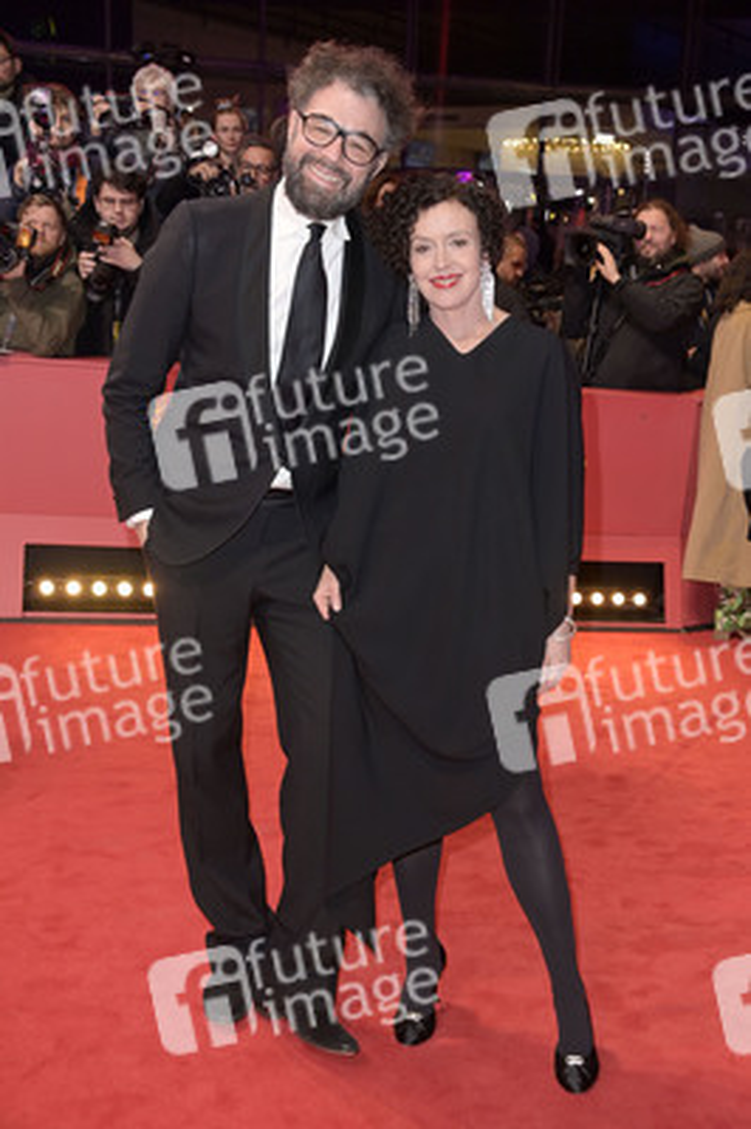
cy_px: 564
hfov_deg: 30.5
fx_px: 1379
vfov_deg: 44.5
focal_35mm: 44
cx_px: 376
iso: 1000
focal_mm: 44
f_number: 5.6
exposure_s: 1/160
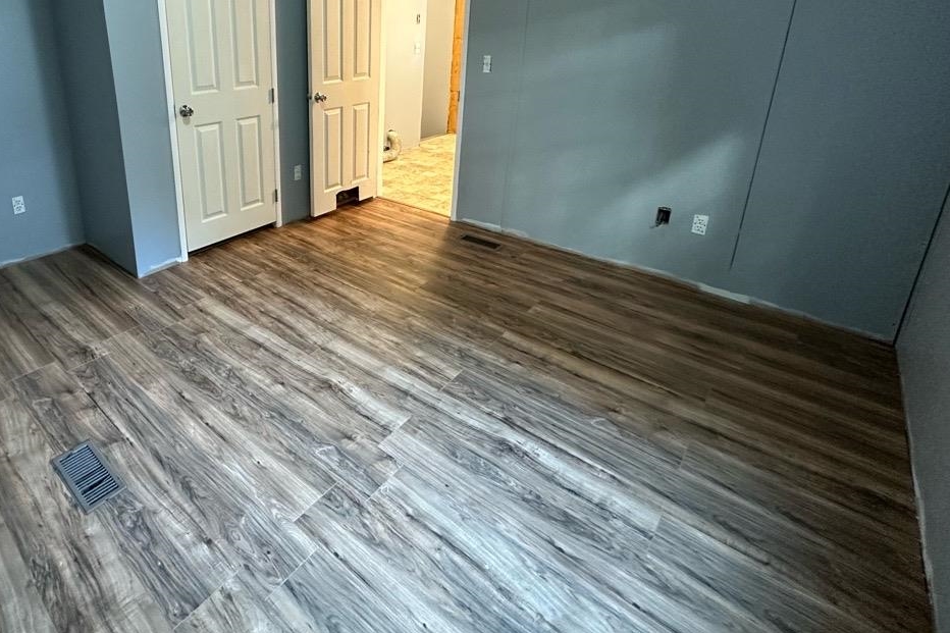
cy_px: 179
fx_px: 528
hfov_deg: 81.4
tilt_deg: -15.6
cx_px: 322
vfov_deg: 59.5
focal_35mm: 20
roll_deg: +0.3
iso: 500
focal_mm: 2.22
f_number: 2.2
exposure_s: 1/60
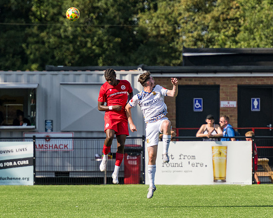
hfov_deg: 3.5
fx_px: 4458
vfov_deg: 2.8
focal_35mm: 552
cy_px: 146
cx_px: 168
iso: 200
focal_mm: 220
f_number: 4
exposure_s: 1/2500
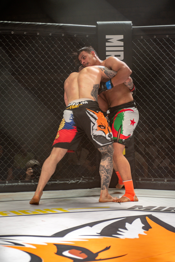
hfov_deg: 14.4
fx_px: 692
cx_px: 88
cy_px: 131
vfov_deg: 21.5
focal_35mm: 95
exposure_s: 1/400
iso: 500
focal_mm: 95
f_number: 4
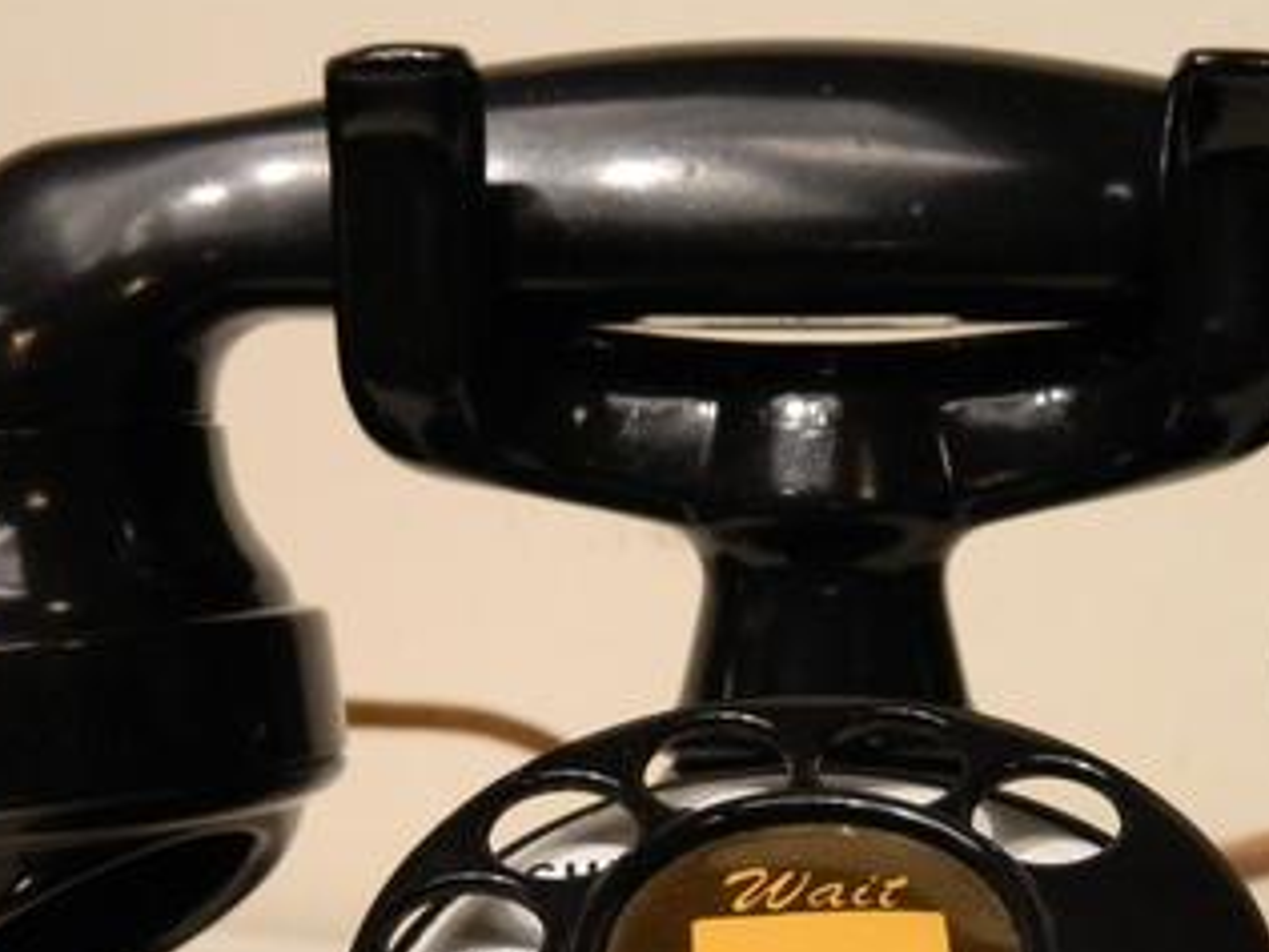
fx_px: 3043
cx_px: 843
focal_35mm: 83
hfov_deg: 23.5
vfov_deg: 17.4
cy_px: 916
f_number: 3.5
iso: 400
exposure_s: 1/25
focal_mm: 7.3
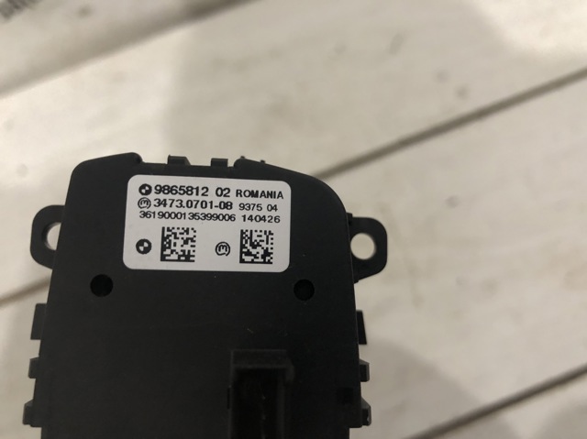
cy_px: 220
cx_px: 294
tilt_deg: -67.7
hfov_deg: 63.5
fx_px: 474
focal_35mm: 28
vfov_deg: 49.7
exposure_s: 1/9
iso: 100
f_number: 1.8
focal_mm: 3.99
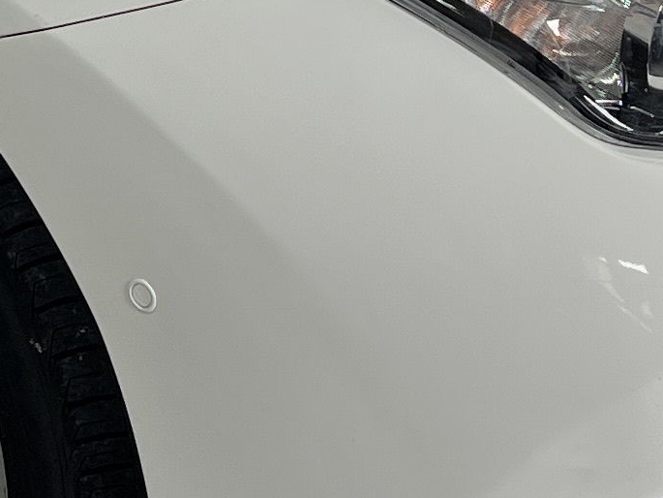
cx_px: 5
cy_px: -51
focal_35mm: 153
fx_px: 2931
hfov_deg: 12.8
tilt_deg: -17.9
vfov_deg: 9.6
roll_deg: +2.0
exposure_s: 1/300
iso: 50
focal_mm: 5.7
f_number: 1.5
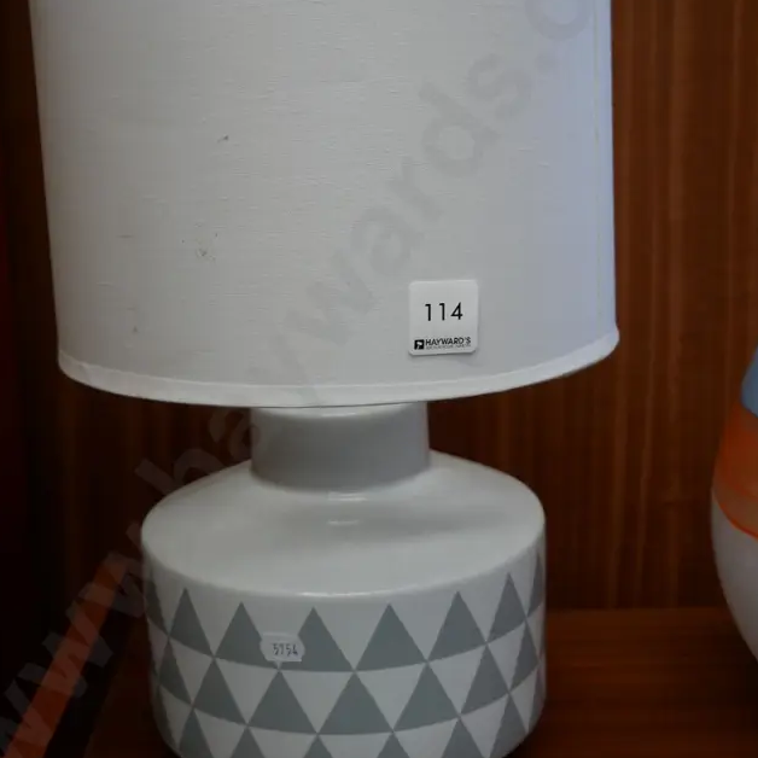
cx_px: 350
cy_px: 282
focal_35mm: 49
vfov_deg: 34.5
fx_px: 1214
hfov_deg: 34.7
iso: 500
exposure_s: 1/60
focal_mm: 17
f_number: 4
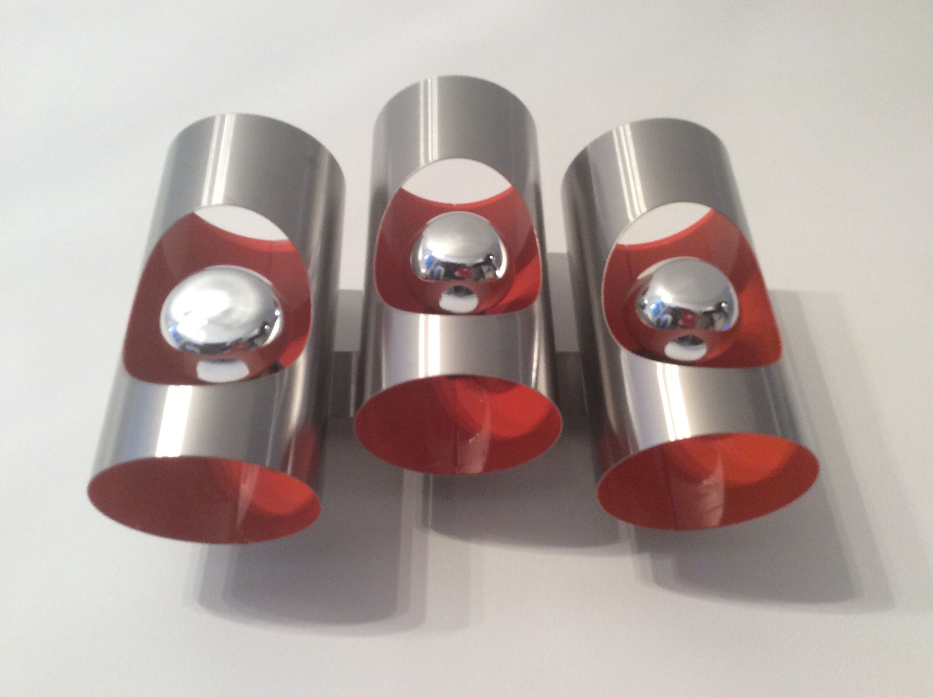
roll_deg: +3.7
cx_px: 466
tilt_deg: +36.3
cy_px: 348
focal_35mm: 32
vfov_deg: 44.1
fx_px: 861
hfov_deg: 56.9
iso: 80
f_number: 2.4
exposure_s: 1/25
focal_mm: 3.3
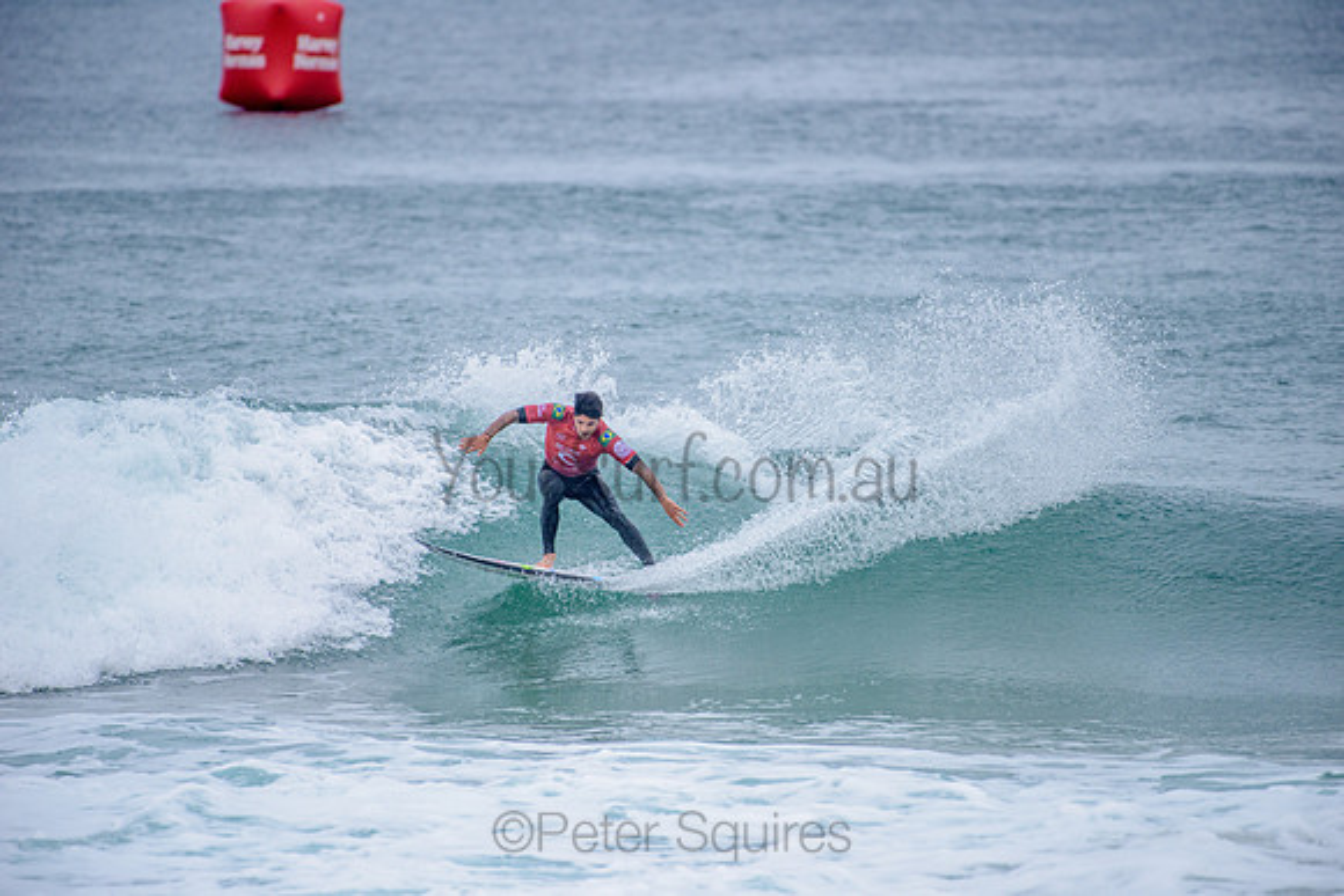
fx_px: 18670
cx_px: 672
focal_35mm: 500
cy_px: 448
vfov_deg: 2.8
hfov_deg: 4.1
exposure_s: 1/2000
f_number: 5.6
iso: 250
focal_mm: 500
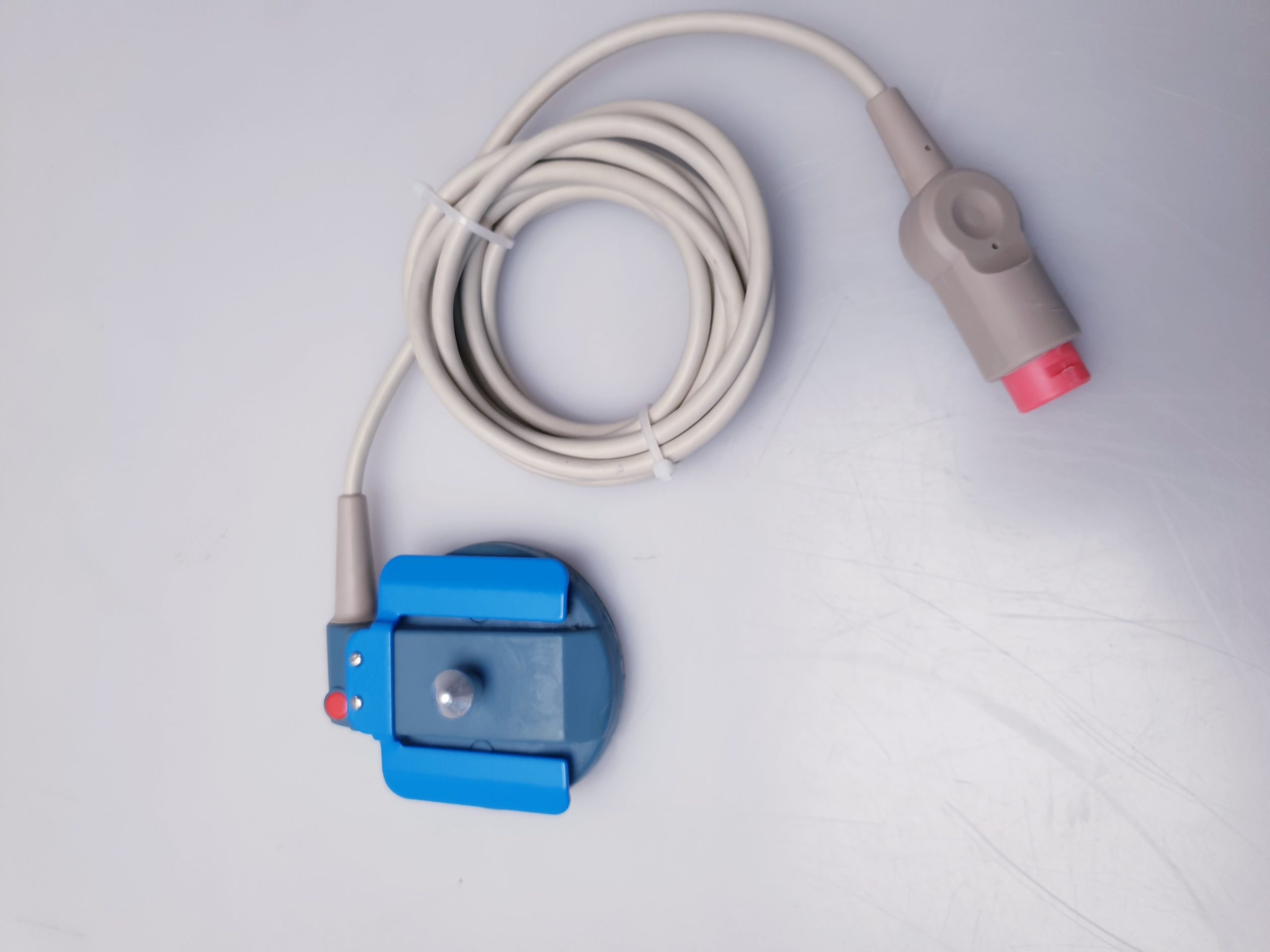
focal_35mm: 26
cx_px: 635
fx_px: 954
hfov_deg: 67.3
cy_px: 476
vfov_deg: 53.1
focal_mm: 4.3
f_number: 1.5
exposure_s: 1/116
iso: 50
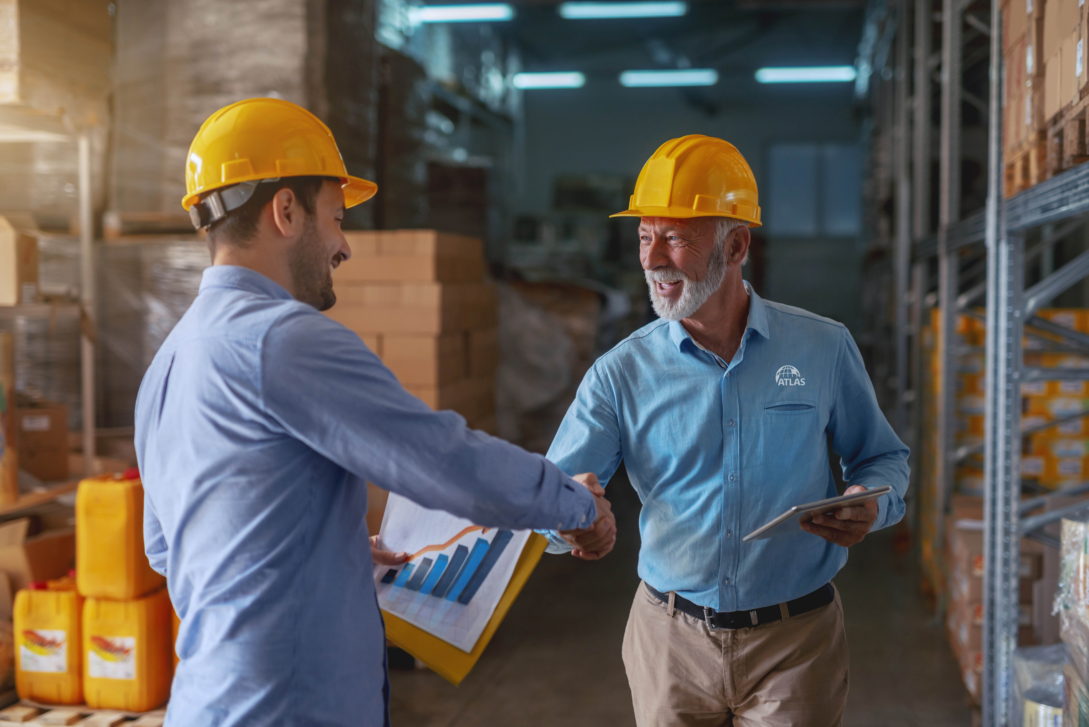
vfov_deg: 27.0
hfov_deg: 39.6
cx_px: 544
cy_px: 364
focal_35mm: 50
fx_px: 1513
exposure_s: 1/500
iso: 320
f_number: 2
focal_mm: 50
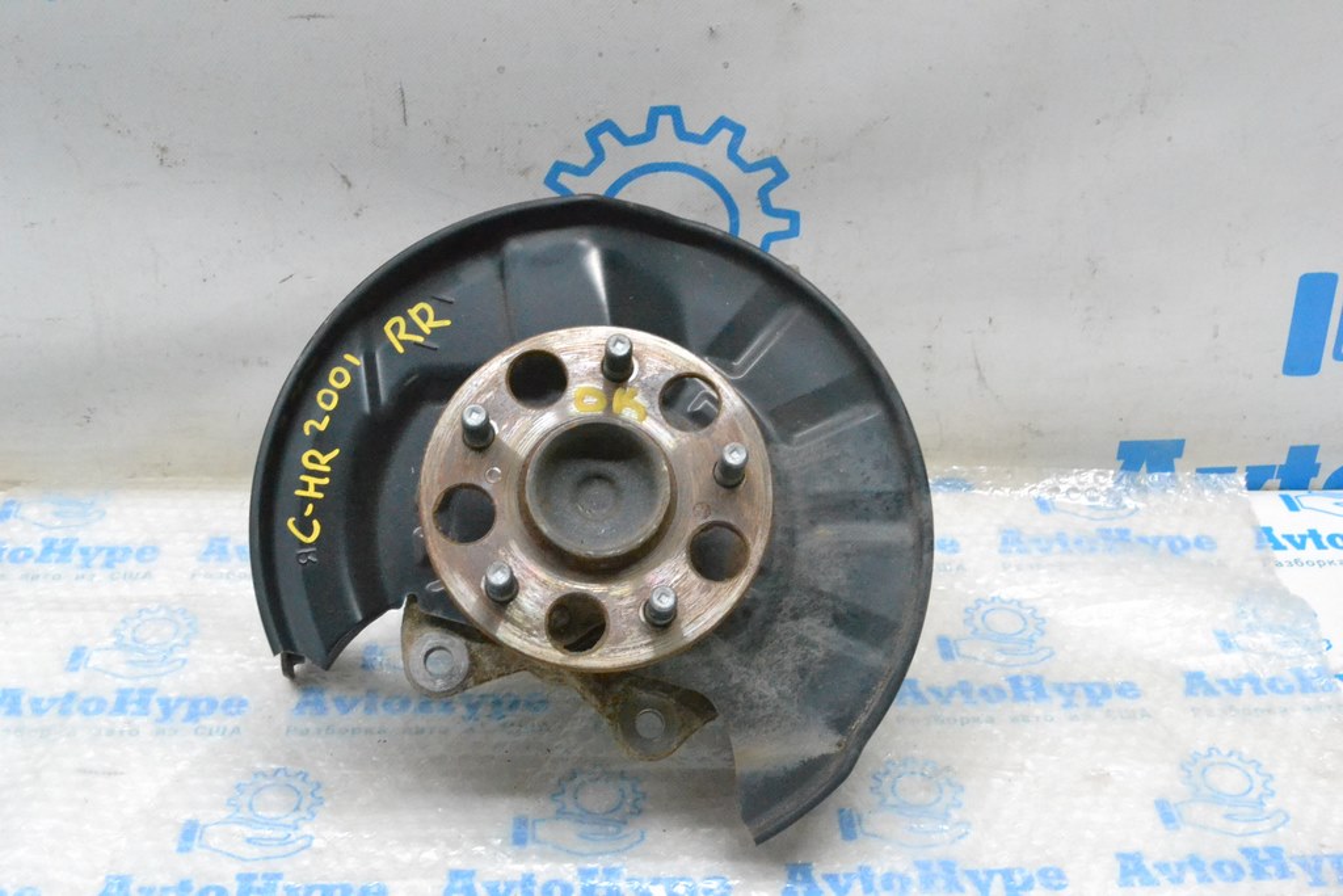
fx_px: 1623
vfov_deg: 30.9
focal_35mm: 44
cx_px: 672
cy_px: 448
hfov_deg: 45.0
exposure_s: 1/100
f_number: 11
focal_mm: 29
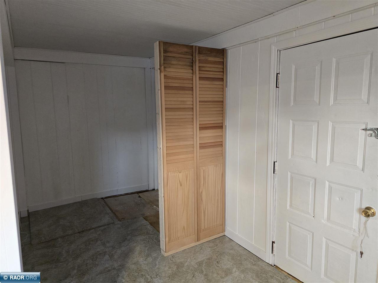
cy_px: 142
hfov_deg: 73.9
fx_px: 251
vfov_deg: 58.9
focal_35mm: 23
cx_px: 189
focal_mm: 6.3
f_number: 1.7
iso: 800
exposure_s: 1/120
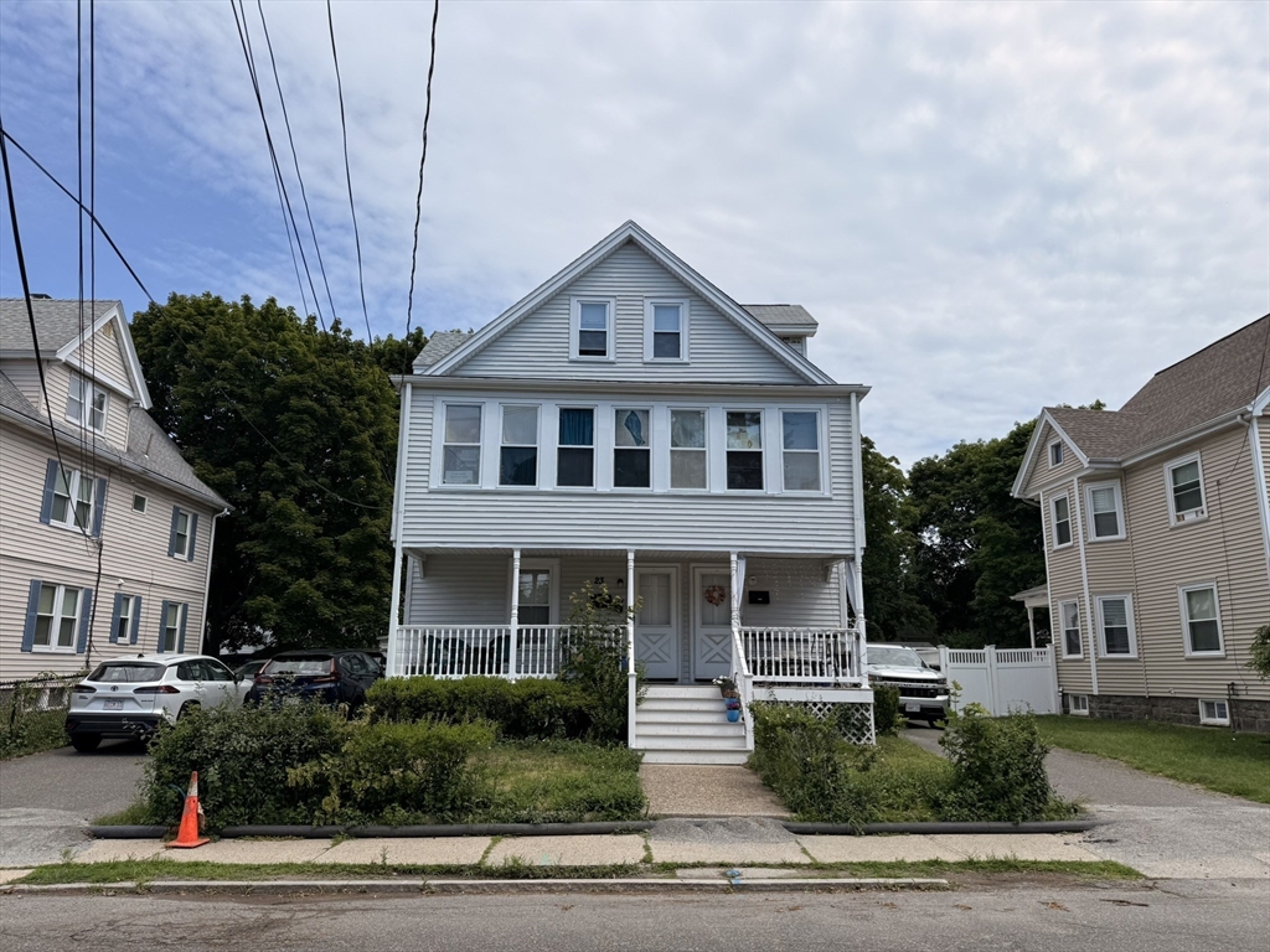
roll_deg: -0.3
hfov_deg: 71.6
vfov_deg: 56.8
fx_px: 881
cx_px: 635
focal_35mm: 24
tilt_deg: +11.0
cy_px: 476
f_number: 1.78
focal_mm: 6.76
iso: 80
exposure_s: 1/6711
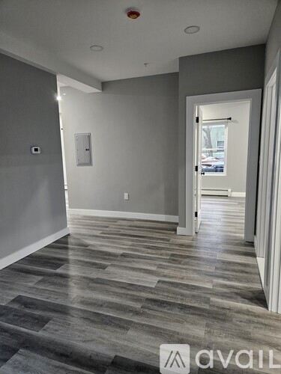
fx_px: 249
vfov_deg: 73.9
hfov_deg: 58.9
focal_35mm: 23
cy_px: 187
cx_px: 140
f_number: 1.8
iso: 1000
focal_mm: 5.4
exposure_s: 1/120
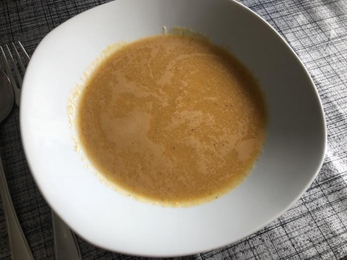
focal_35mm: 28
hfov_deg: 63.4
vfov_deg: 49.8
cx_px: 174
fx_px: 281
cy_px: 130
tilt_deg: -65.0
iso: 32
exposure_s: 1/30
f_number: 1.8
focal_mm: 3.99
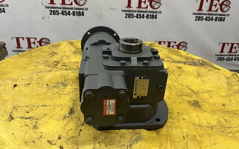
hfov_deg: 66.5
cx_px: 119
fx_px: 182
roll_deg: -2.3
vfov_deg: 44.4
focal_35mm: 28
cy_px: 64
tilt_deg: -25.2
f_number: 1.6
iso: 125
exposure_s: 1/60
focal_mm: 5.1
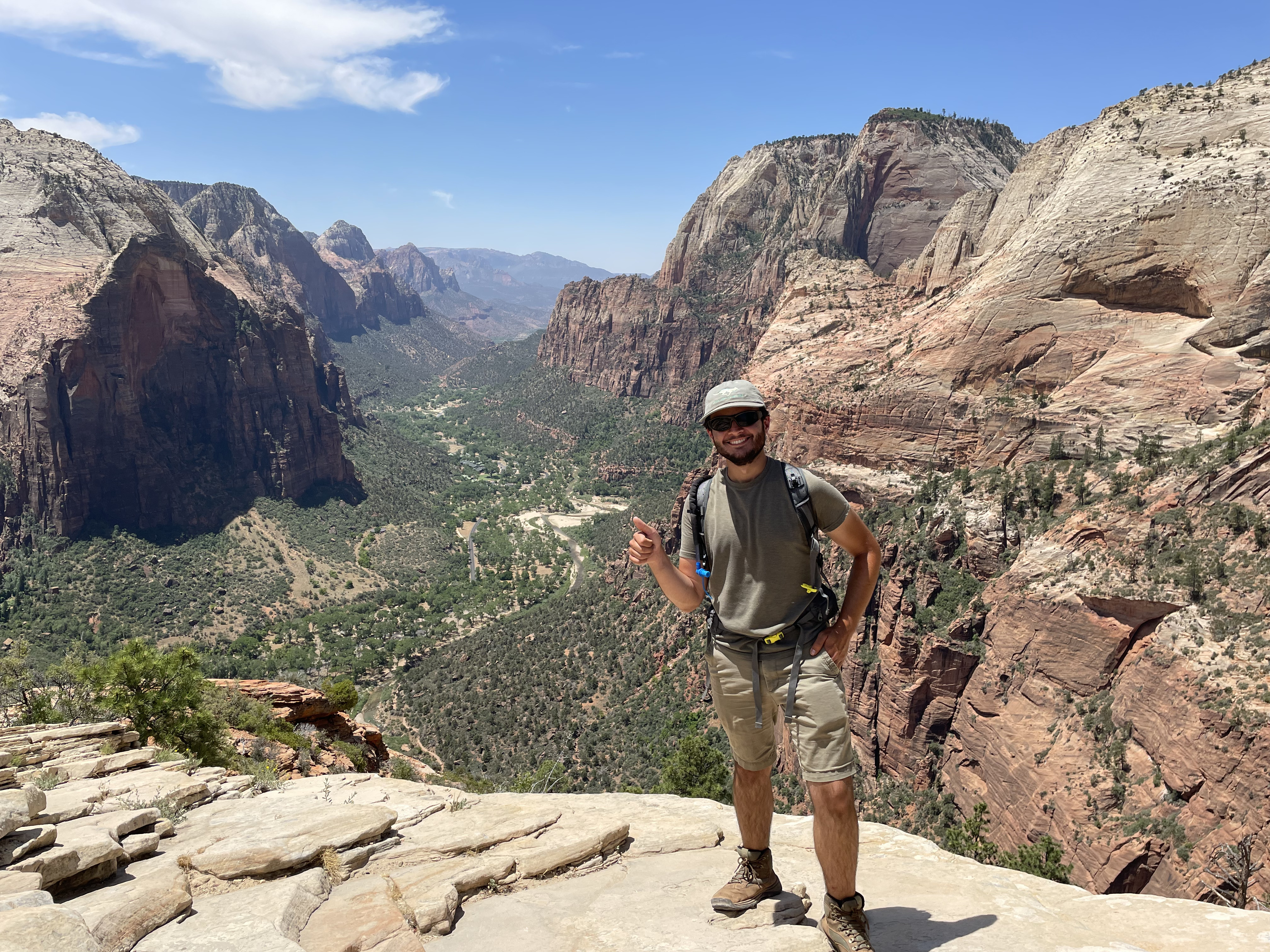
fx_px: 954
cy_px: 476
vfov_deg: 53.1
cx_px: 635
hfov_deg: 67.3
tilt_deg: -13.5
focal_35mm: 26
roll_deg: -0.5
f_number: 1.6
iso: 32
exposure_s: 1/4000
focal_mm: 4.2
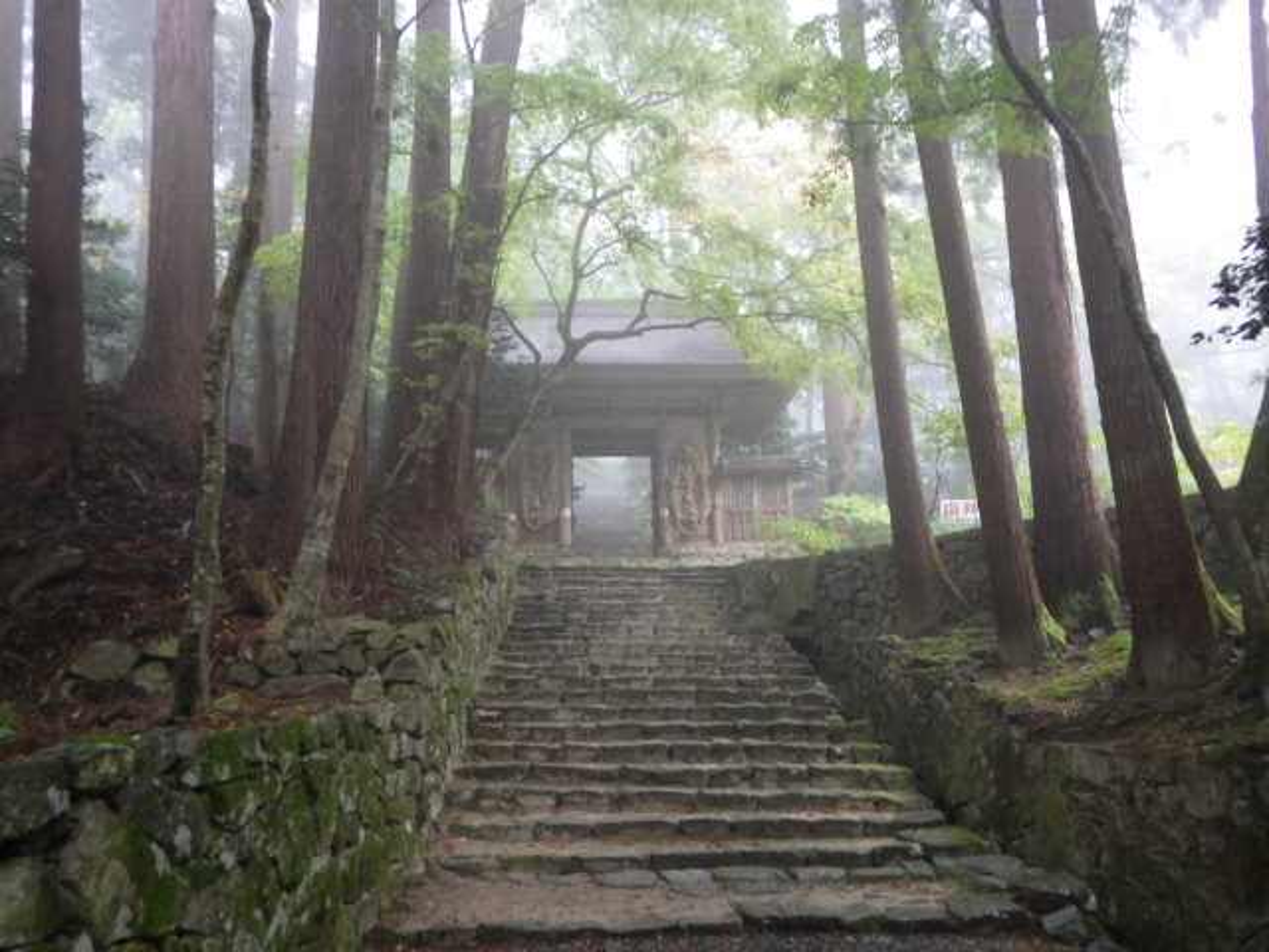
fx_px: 916
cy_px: 476
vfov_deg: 54.9
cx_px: 634
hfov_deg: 69.4
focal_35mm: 25
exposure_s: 1/45
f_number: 2
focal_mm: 4.5
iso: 640
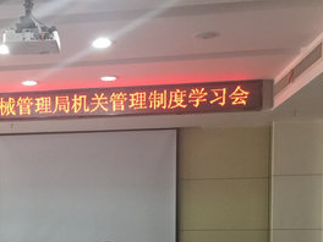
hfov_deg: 30.4
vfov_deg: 22.9
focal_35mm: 61
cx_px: 35
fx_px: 569
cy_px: 253
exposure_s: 1/33
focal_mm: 4.15
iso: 80
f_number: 2.2
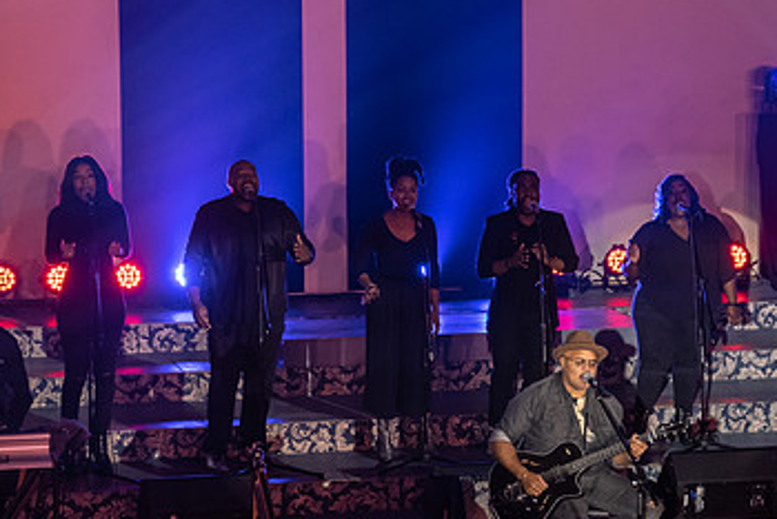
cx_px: 517
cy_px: 345
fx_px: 3218
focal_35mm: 149
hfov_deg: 13.7
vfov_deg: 9.2
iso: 5000
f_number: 4
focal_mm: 90
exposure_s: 1/125
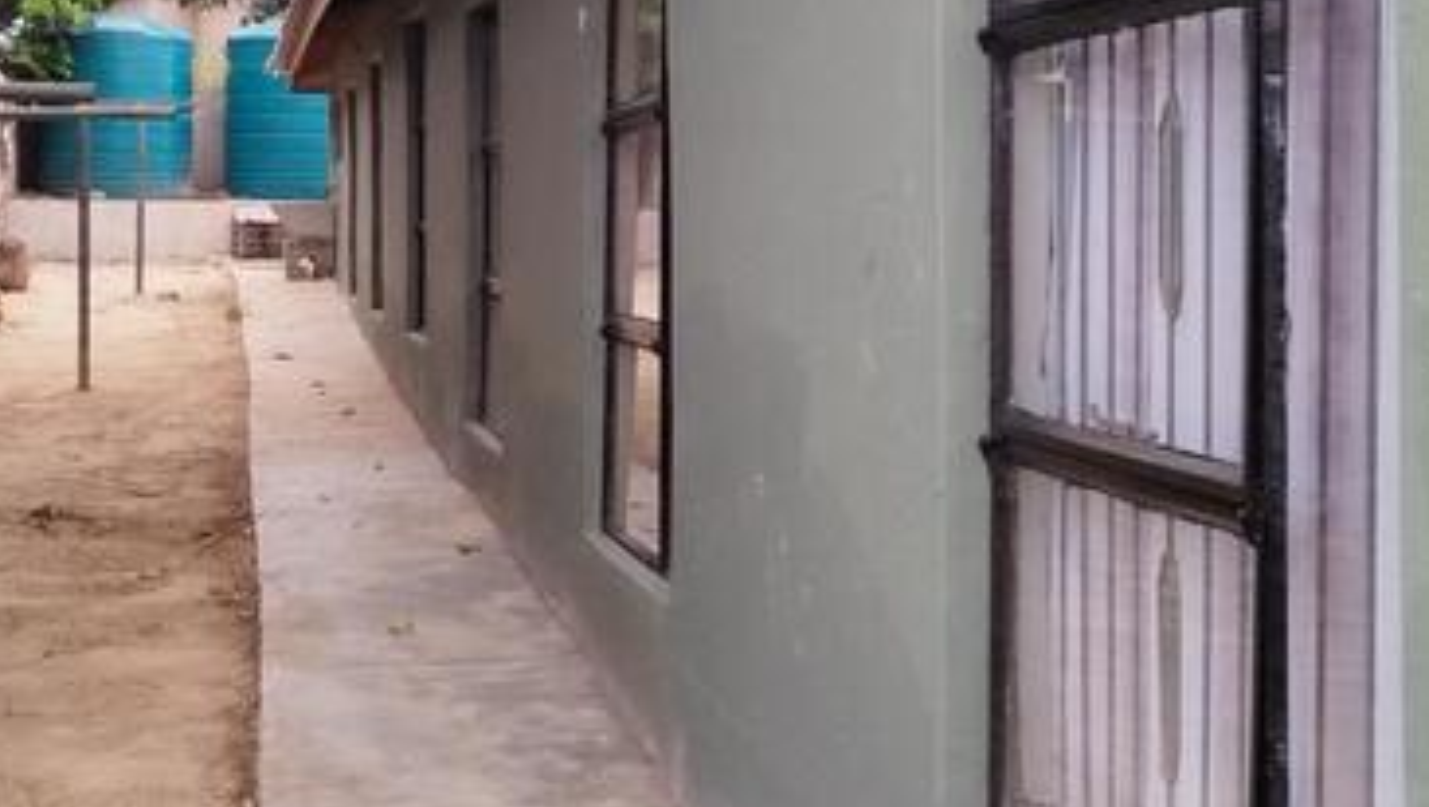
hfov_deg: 33.4
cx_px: 450
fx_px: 2351
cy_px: 137
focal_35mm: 62
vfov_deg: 19.2
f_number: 1.9
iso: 100
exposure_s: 1/343
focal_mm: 4.95
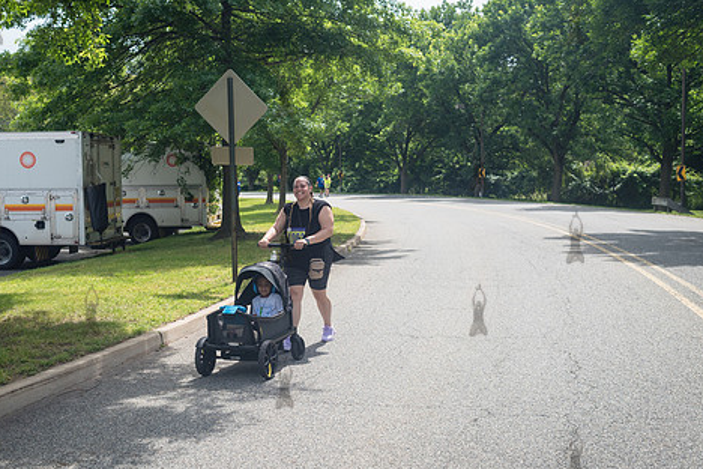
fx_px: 898
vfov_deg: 29.2
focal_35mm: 46
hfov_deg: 42.5
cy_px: 236
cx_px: 269
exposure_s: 1/1000
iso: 200
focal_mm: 35
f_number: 4
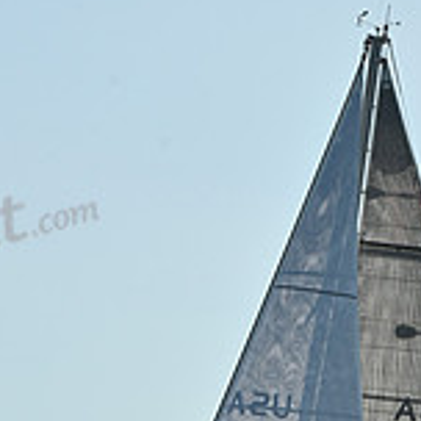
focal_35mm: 291
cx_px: 242
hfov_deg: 6.0
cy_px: 612
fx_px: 4004
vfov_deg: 6.0
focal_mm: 90
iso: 320
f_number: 10
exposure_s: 1/1000
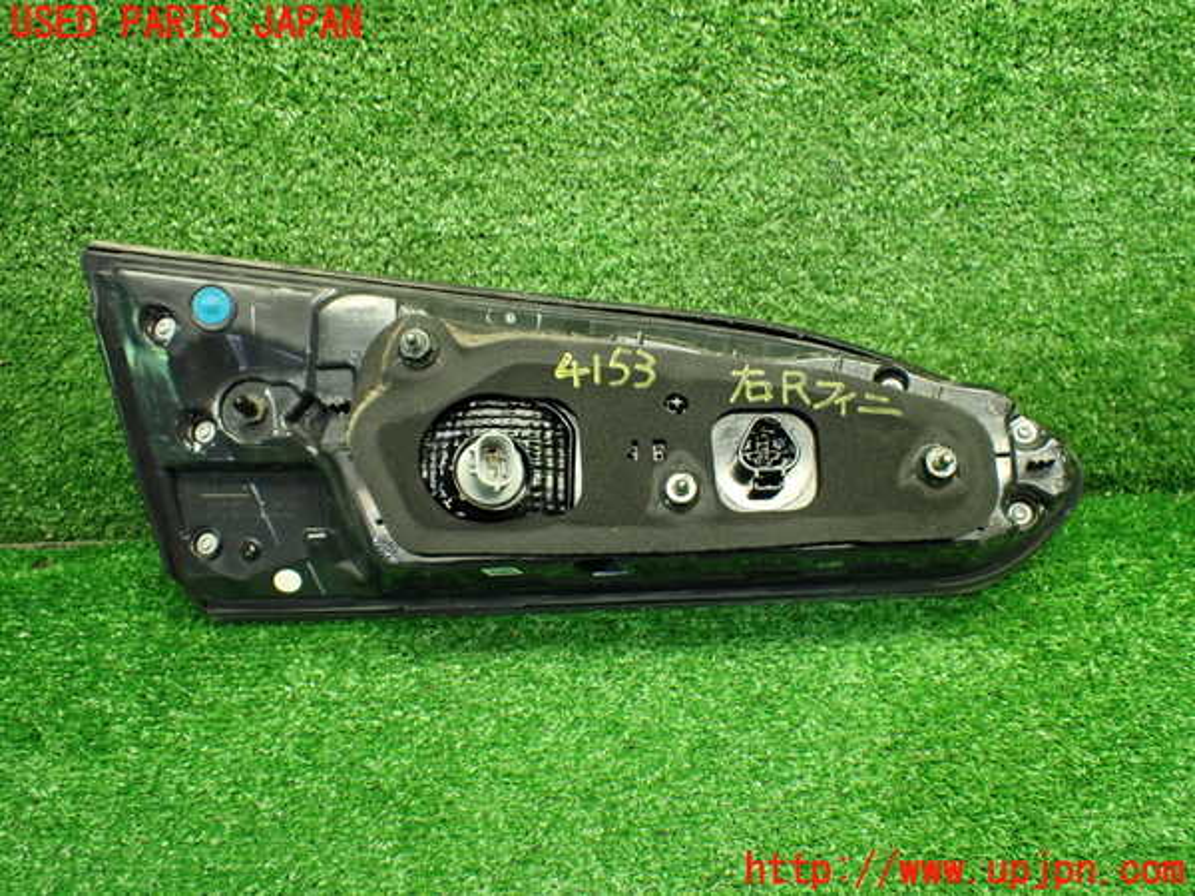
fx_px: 1036
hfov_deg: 60.0
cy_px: 448
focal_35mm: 30
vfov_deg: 46.8
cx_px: 598
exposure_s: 1/100
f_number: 2.3
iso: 800
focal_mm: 5.4
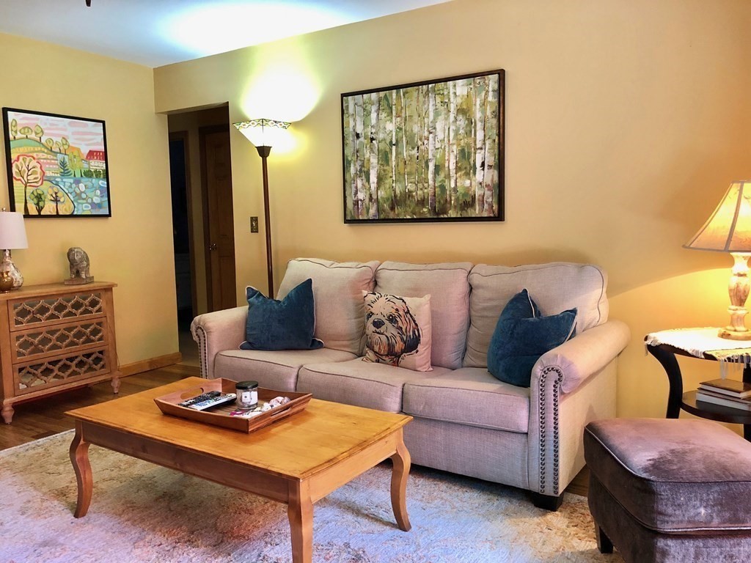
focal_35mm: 28
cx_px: 376
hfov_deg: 63.4
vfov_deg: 49.7
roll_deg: +1.3
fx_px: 607
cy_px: 282
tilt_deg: -6.6
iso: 64
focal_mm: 3.99
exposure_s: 1/15
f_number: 1.8
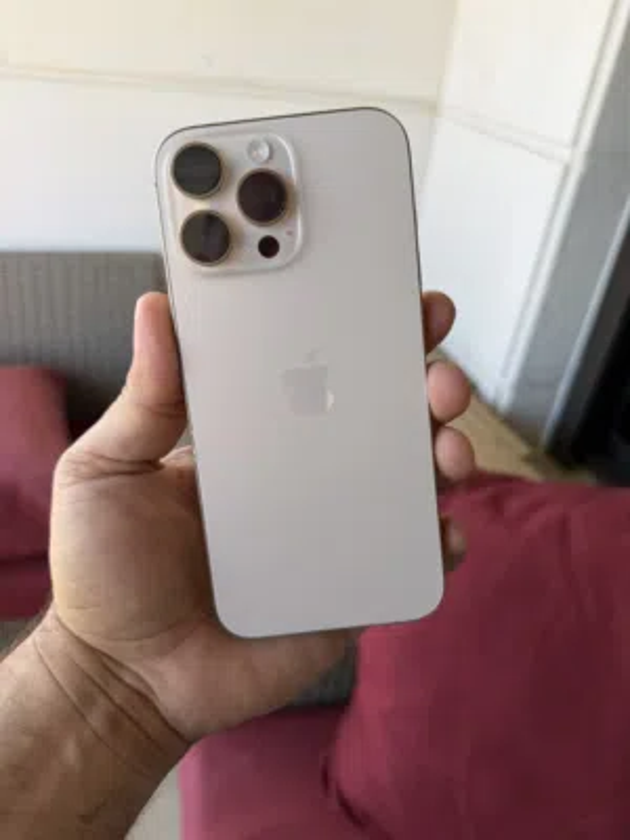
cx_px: 315
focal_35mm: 24
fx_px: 582
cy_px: 420
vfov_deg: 71.6
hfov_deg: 56.8
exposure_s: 1/401
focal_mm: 6.76
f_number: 1.78
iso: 80
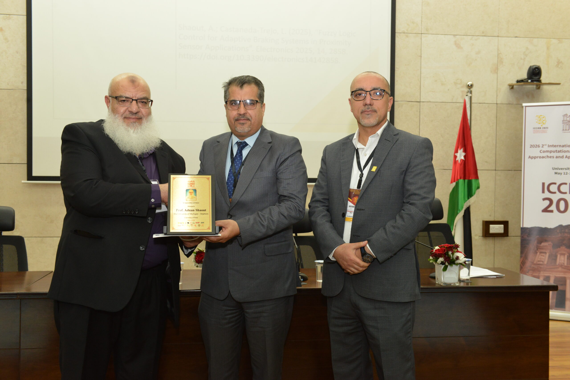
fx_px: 570
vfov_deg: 36.9
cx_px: 285
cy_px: 190
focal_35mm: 36
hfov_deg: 53.1
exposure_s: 1/125
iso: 2500
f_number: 6.3
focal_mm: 36
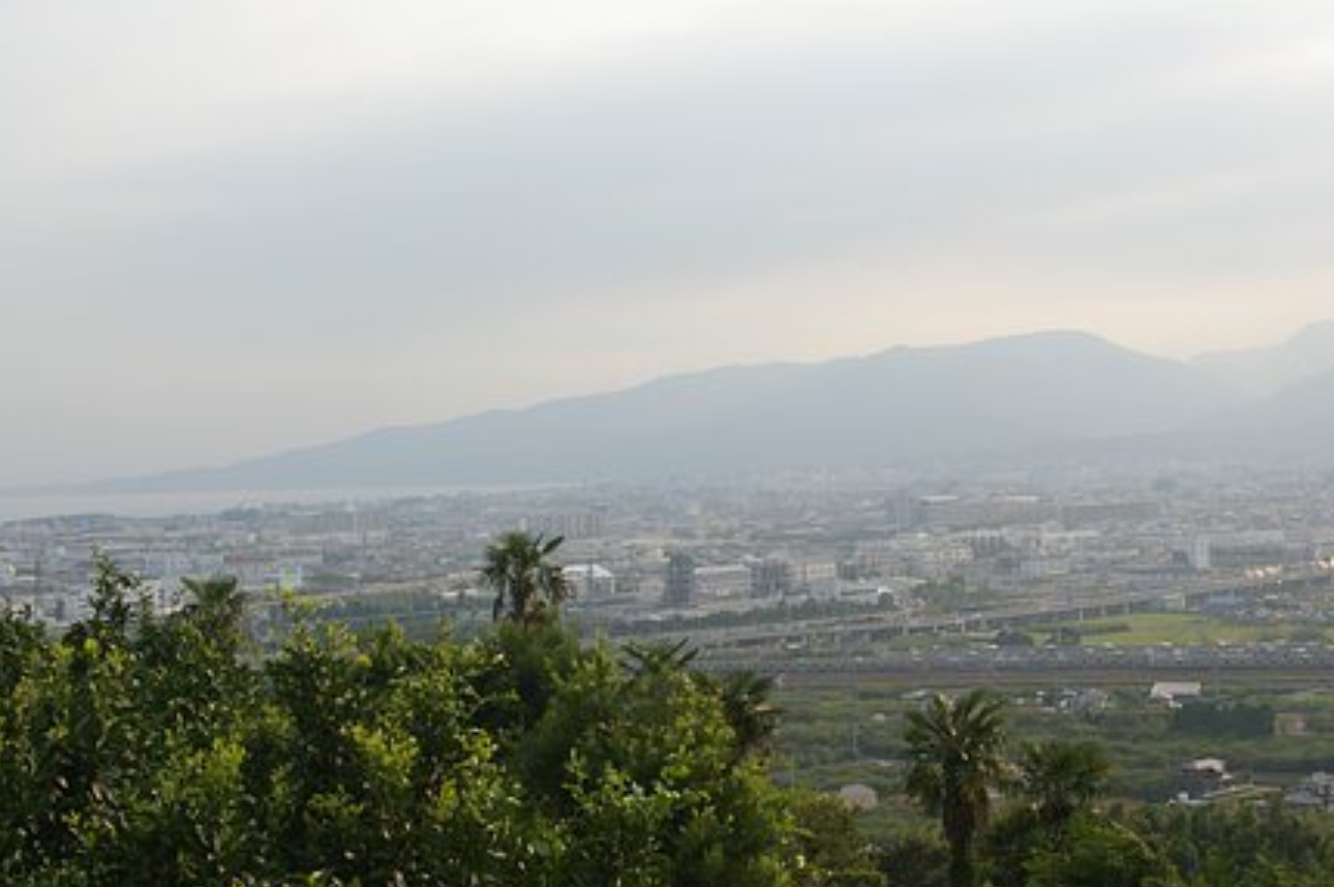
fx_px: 1851
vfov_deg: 26.9
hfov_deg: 39.6
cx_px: 611
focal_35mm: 50
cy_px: 496
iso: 200
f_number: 8
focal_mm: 28
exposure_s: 1/500
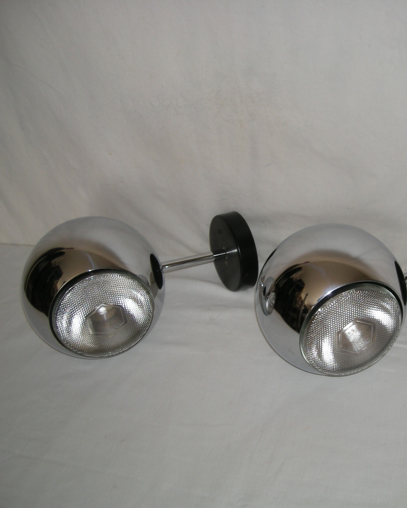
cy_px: 253
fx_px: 693
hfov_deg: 32.3
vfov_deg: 40.3
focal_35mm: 46
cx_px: 292
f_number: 2.8
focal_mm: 5.7
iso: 50
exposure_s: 1/54
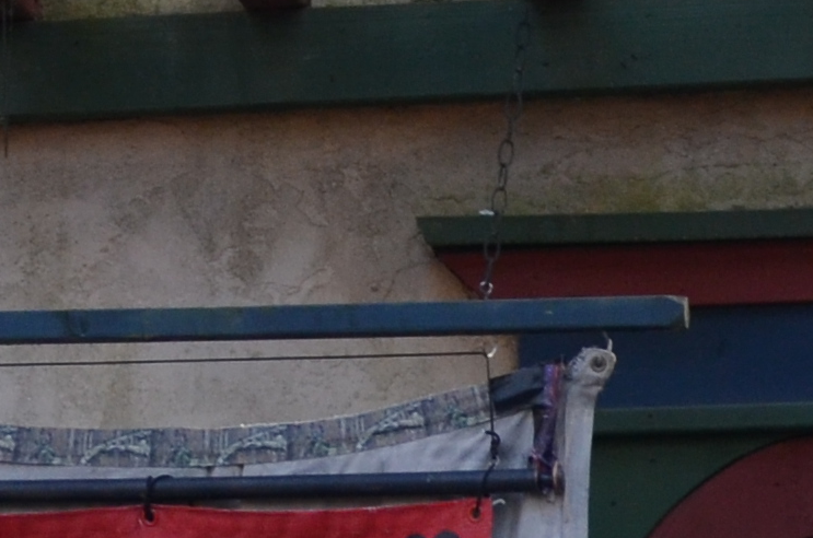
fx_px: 4935
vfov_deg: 6.0
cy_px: -817
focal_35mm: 219
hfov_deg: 9.4
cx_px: 59
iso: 400
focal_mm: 22
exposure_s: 1/125
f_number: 5.6
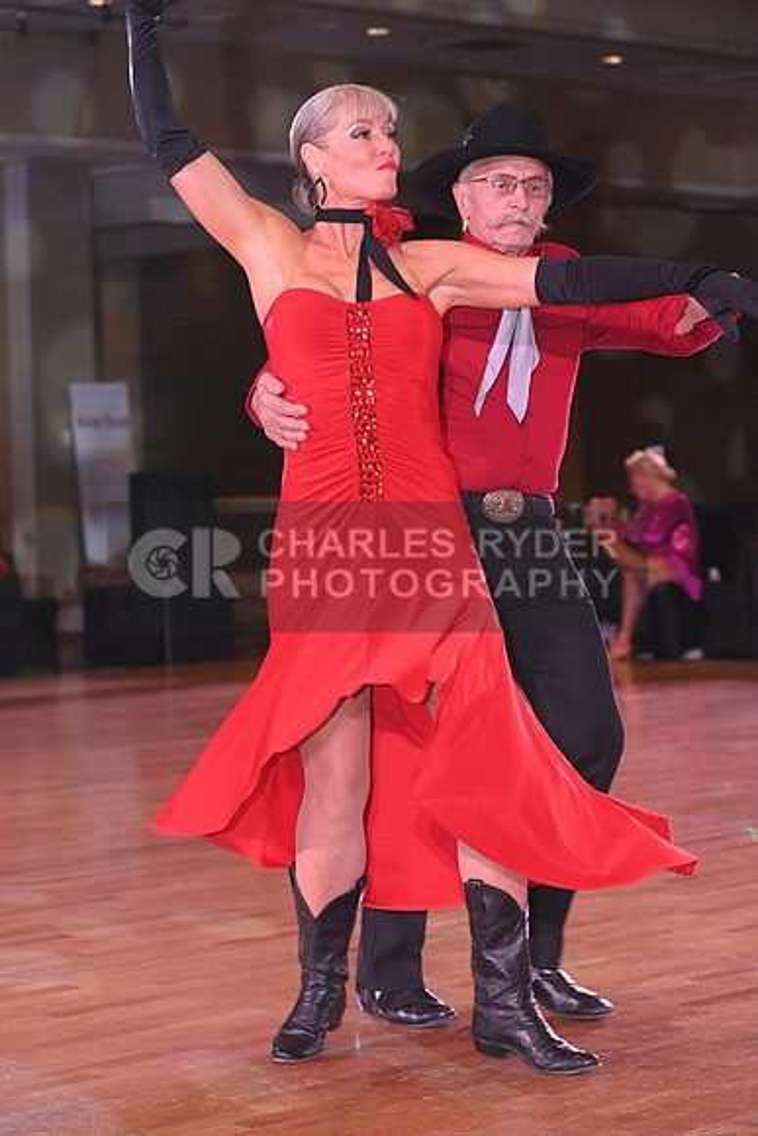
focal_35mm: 102
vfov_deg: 20.0
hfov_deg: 13.4
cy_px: 568
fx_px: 3219
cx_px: 379
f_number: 5.6
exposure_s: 1/200
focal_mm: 102
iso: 2000
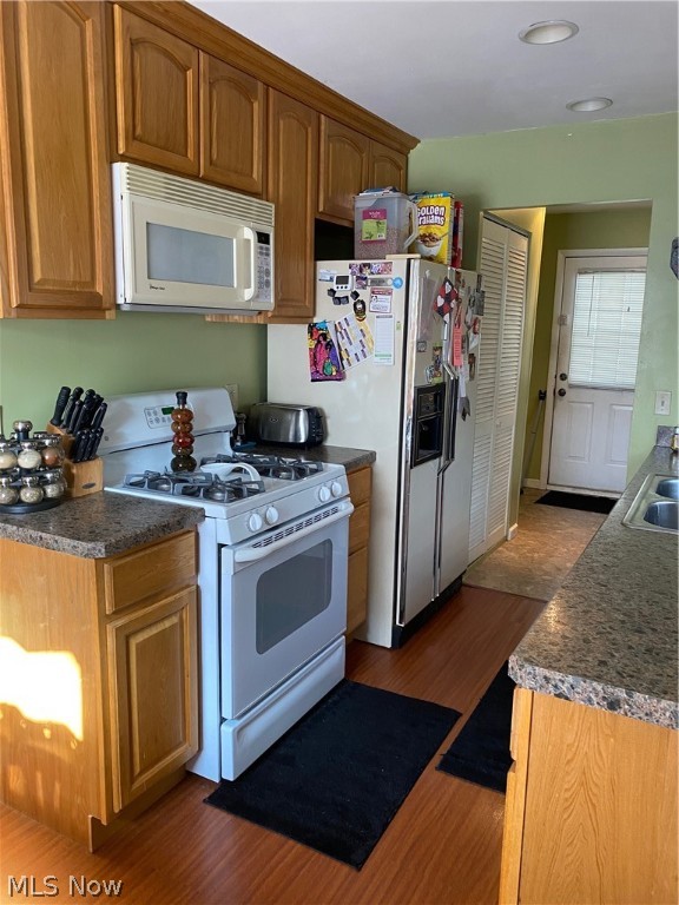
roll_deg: -0.3
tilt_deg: -9.6
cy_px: 452
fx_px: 680
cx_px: 340
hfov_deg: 53.1
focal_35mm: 26
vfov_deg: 67.3
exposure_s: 1/60
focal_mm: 4.25
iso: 160
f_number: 1.8
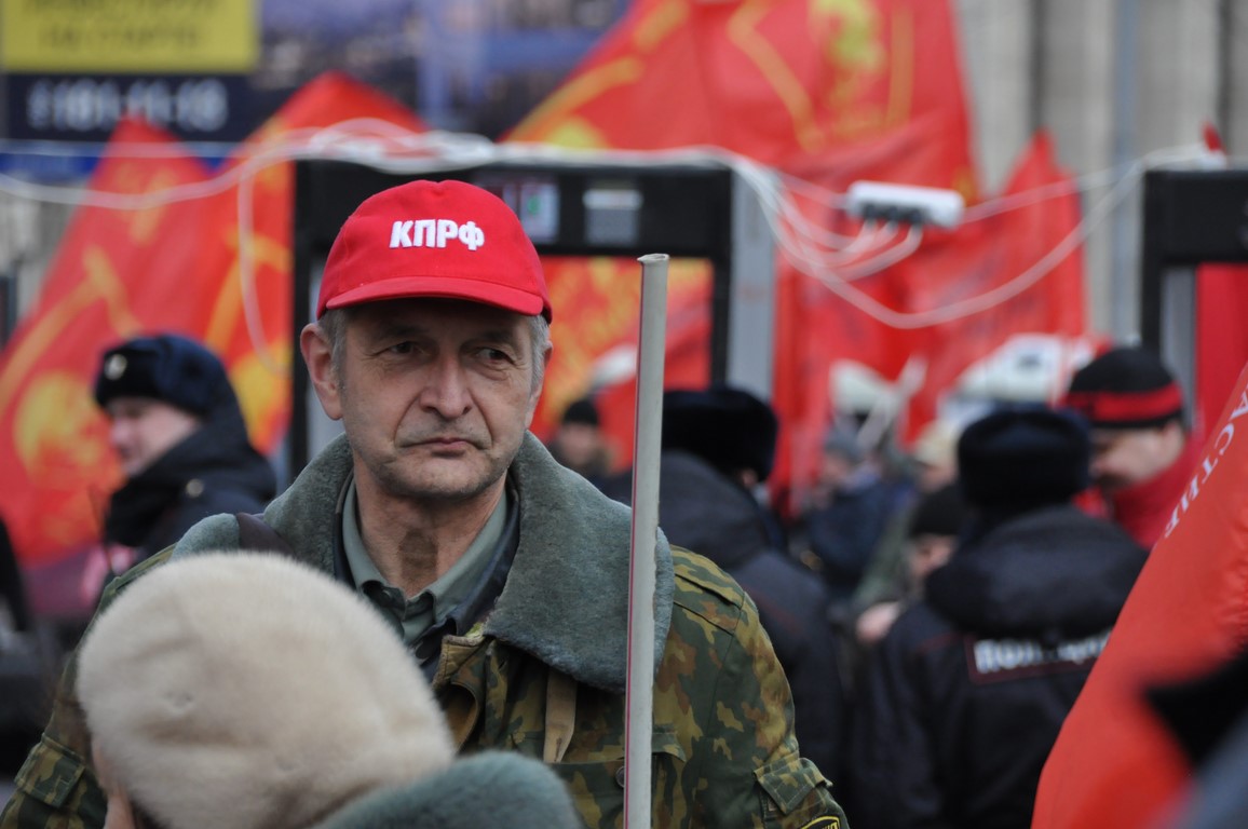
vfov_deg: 4.4
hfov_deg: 6.5
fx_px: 10908
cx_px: 624
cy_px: 414
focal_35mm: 315
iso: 1000
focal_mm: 210
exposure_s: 1/1000
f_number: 8
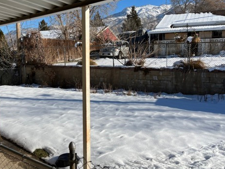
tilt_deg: -3.4
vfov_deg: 39.5
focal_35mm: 36
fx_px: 234
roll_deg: +0.5
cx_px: 82
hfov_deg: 50.7
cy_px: 67
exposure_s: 1/7463
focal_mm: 5.7
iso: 50
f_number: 1.5
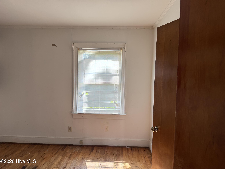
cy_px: 84
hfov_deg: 71.6
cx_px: 112
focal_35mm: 24
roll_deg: -2.7
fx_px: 156
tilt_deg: -3.1
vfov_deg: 56.8
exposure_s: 1/245
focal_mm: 6.76
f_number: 1.78
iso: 80
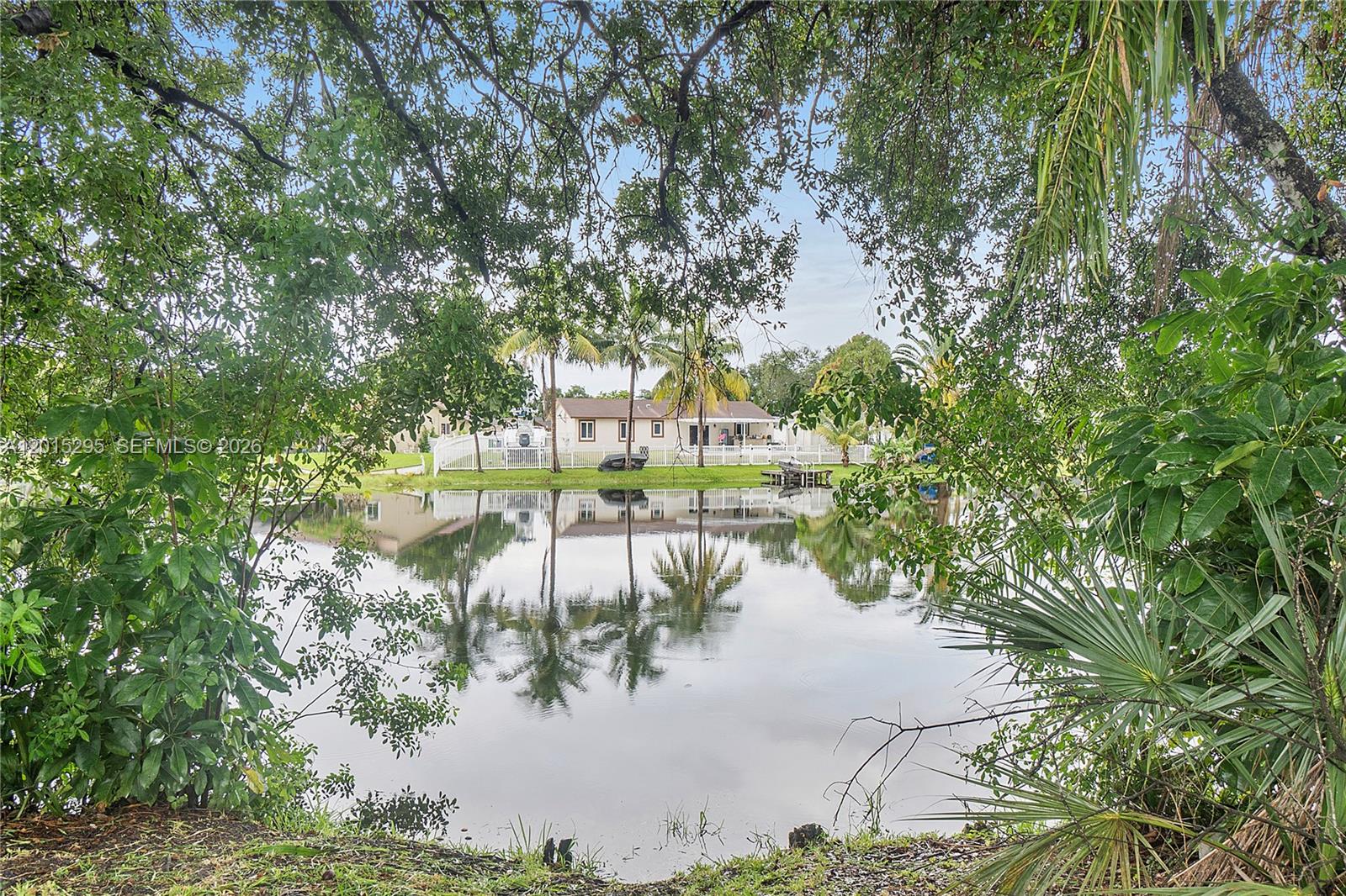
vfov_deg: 57.2
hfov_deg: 78.6
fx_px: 822
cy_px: 448
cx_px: 673
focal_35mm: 22
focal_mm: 15
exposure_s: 1/50
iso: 200
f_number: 9
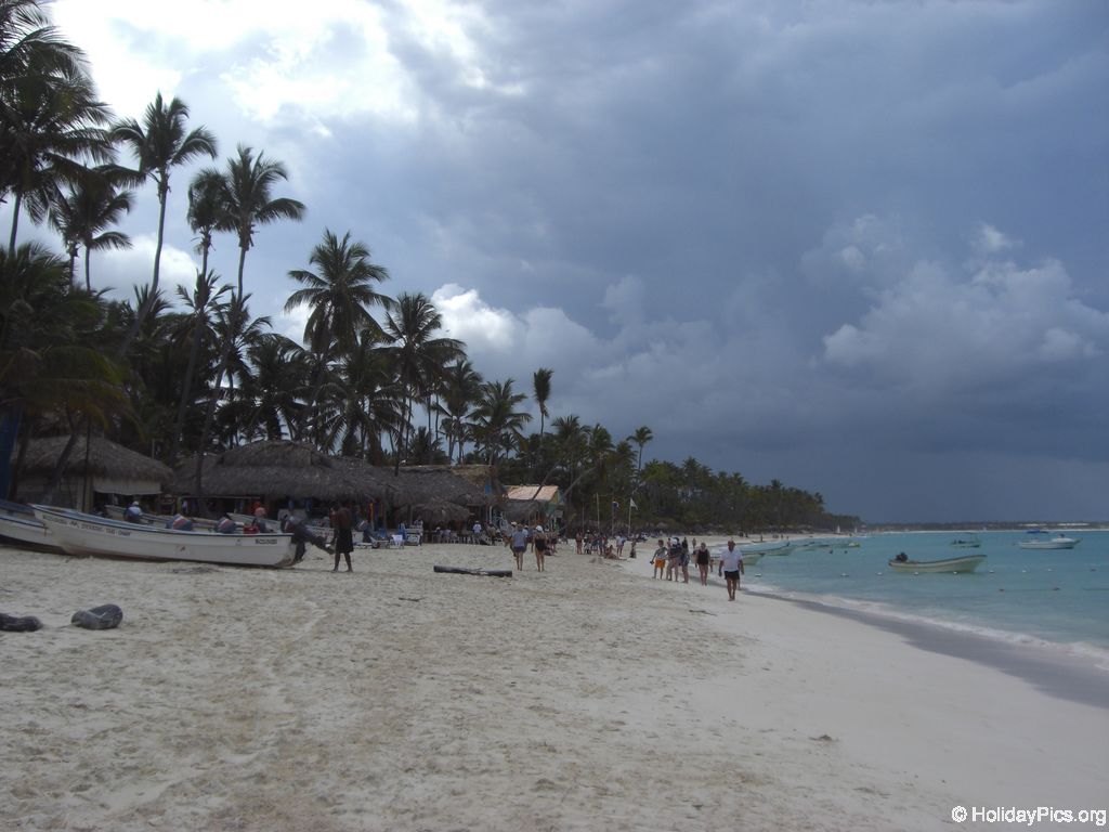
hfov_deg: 49.0
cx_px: 554
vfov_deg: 37.7
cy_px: 416
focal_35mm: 38
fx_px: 1217
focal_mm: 6.2
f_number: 8
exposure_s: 1/250
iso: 64
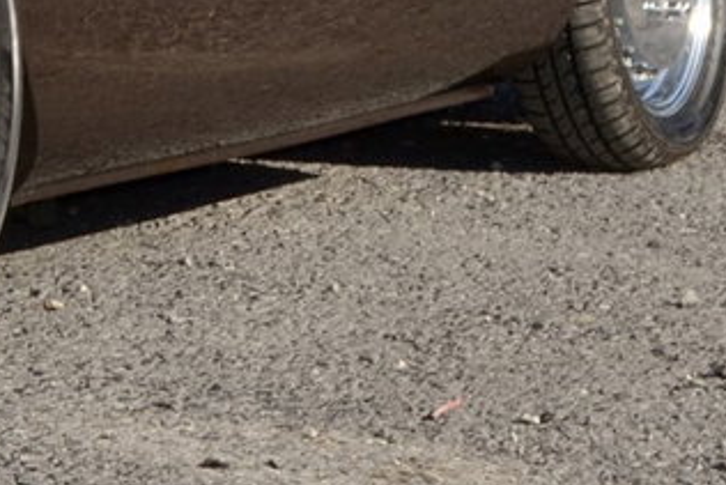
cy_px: -660
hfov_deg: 8.2
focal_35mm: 243
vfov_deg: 5.5
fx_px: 4903
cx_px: -581
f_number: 7.1
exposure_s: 1/200
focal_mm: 32
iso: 100
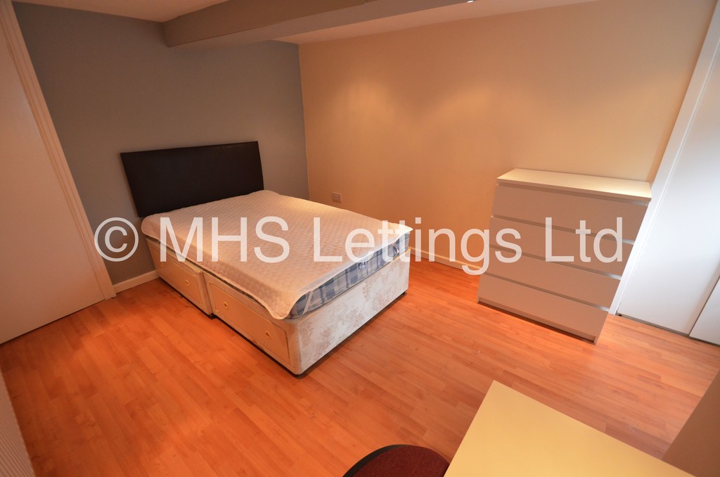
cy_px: 238
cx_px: 360
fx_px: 299
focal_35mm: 15
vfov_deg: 77.1
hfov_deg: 100.5
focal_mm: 10
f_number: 4.5
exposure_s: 1/80
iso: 2000
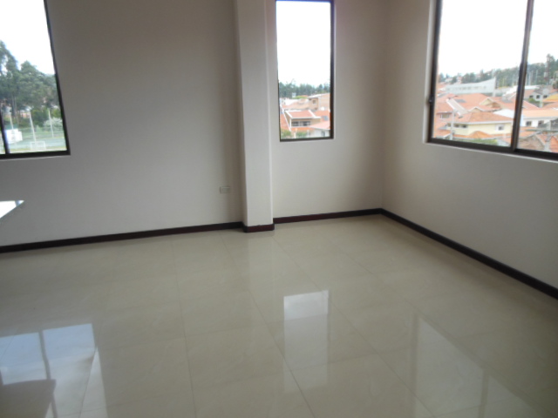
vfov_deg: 54.9
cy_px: 209
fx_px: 403
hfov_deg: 69.4
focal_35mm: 25
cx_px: 279
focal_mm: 4.5
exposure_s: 1/125
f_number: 3.2
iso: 125
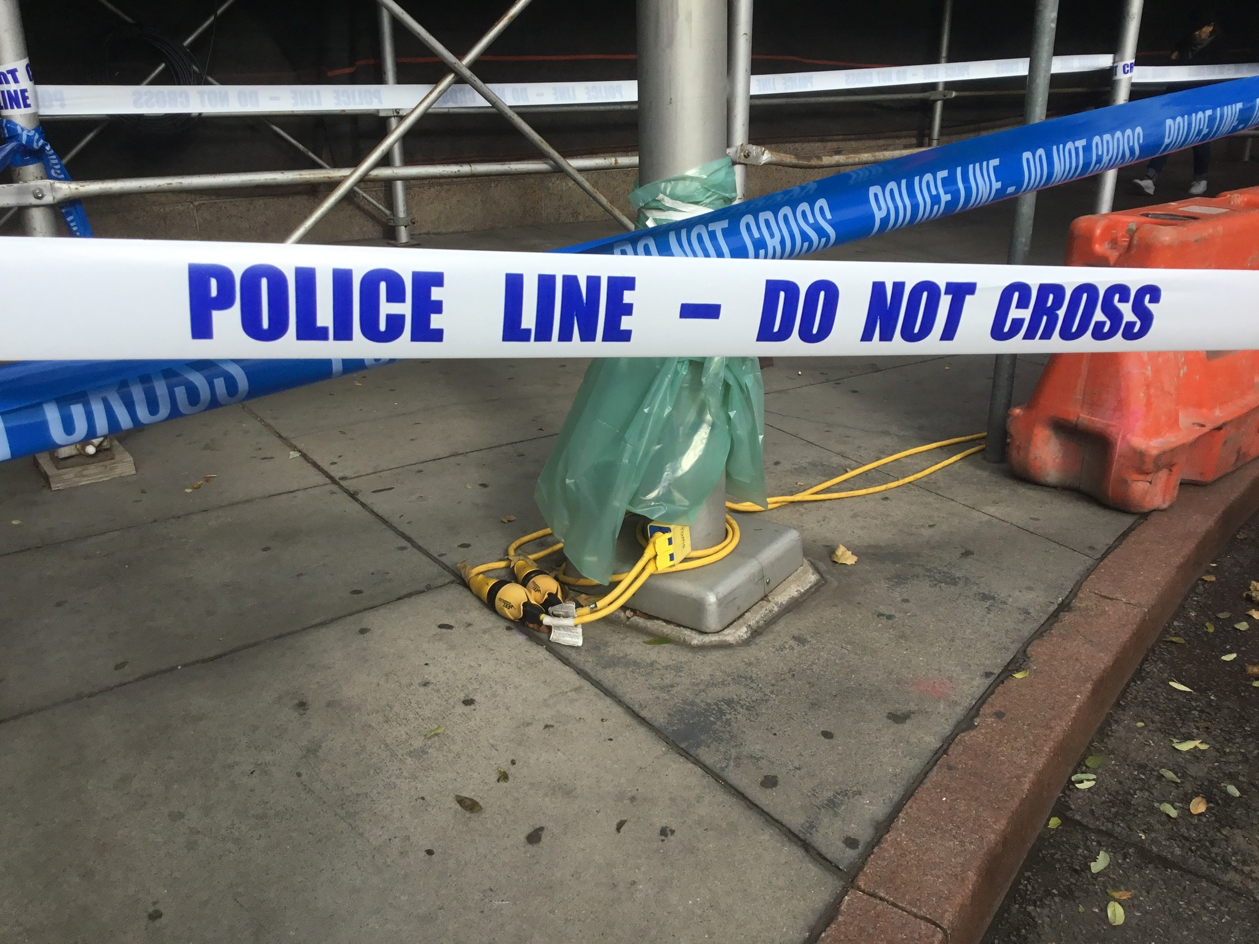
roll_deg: -0.3
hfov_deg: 58.4
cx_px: 630
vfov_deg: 45.4
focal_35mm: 31
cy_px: 472
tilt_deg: -20.7
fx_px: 1127
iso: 25
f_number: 2.4
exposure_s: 1/608
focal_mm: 3.3
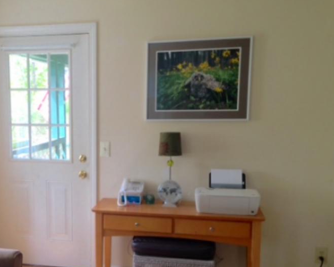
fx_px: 494
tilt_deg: -7.0
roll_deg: +0.3
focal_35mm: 50
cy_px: 159
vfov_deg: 30.2
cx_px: 81
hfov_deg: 36.4
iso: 50
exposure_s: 1/20
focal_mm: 4.12
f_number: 2.4
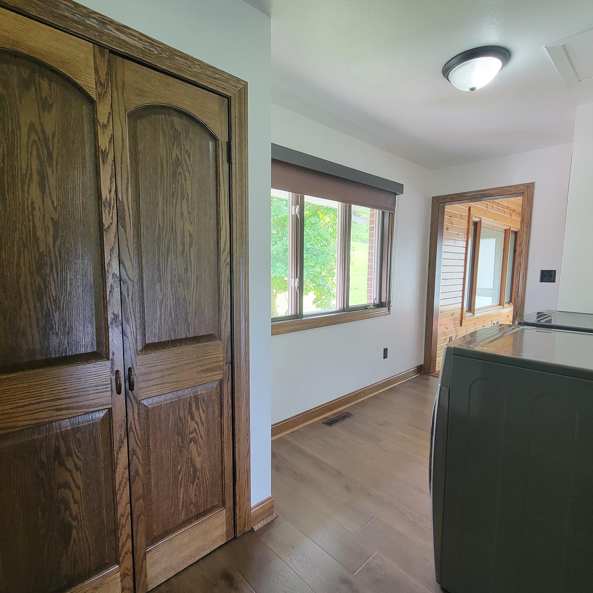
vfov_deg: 87.4
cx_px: 293
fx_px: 310
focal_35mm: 16
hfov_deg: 87.4
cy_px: 300
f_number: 2.2
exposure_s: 1/60
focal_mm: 2.2
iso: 200
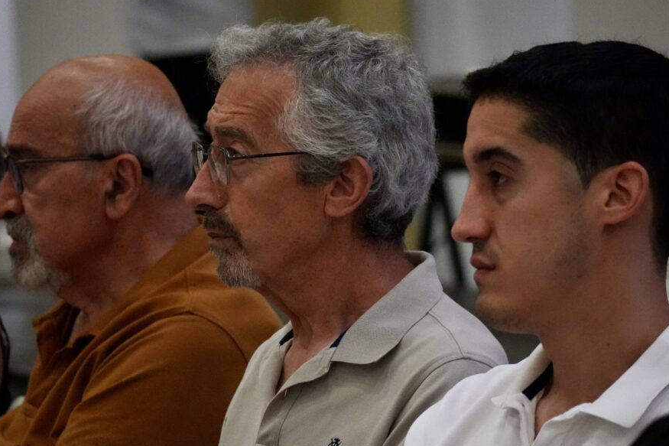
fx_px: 4860
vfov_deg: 5.3
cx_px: 321
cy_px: 257
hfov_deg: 7.9
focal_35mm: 262
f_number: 5.6
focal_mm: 149
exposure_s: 1/160
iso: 6400
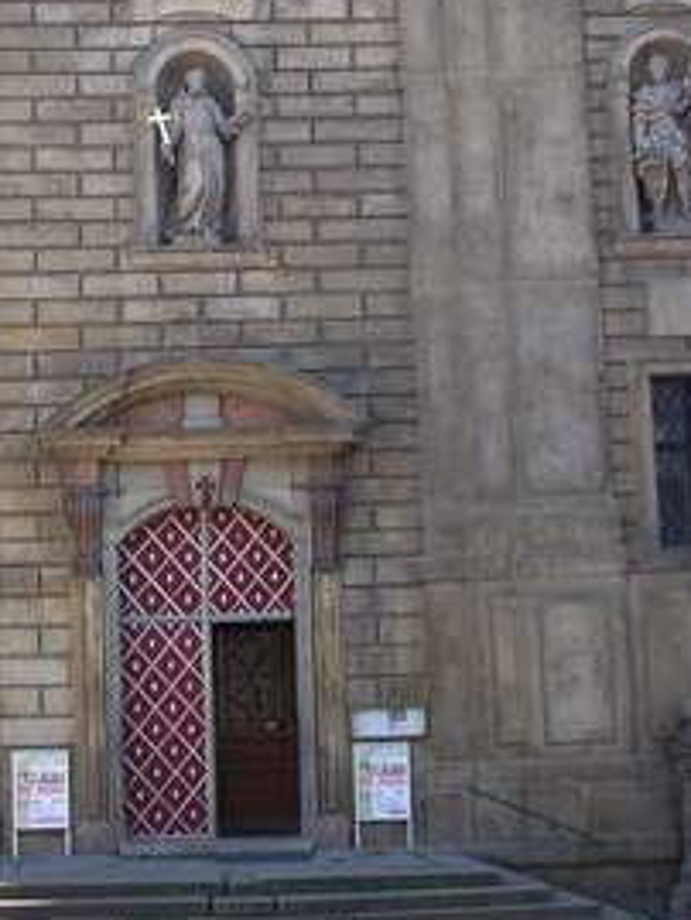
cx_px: 188
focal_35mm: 88
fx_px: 2340
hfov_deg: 16.7
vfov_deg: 21.9
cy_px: 144
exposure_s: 1/100
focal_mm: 7.8
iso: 64
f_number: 2.8
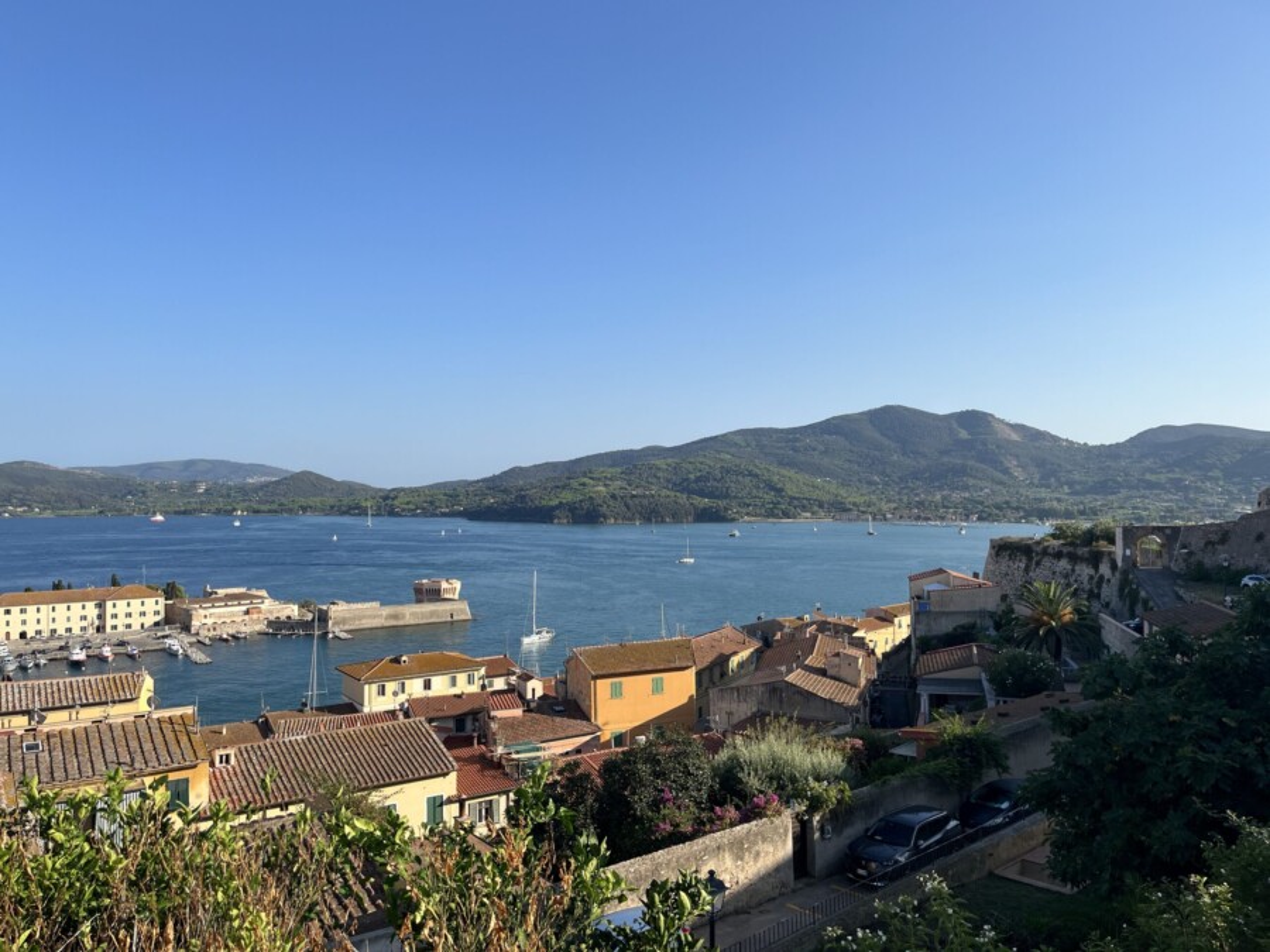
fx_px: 954
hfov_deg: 67.3
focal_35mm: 26
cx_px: 635
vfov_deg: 53.1
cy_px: 476
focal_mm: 5.1
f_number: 1.6
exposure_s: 1/3215
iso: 50
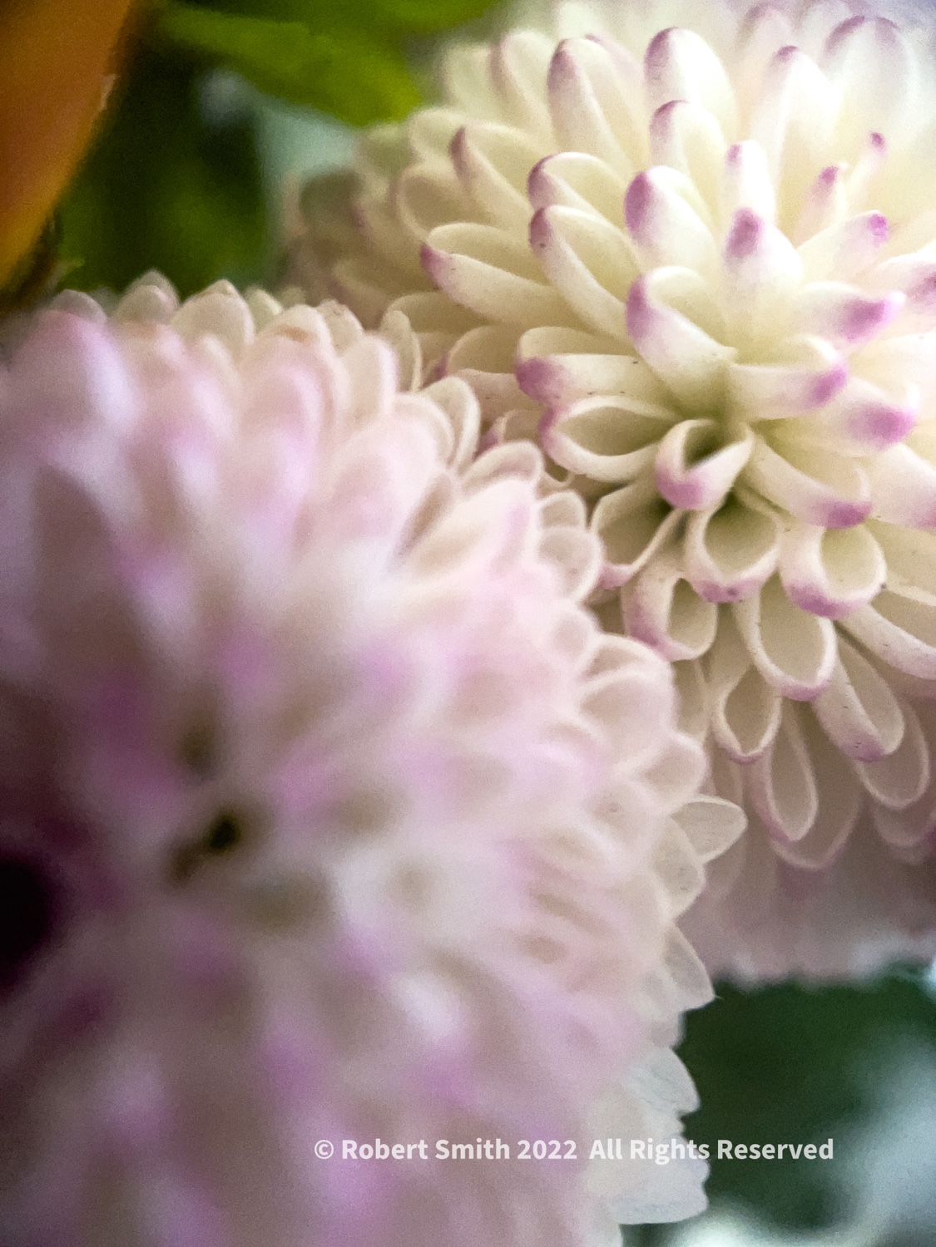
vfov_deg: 67.3
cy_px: 624
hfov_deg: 53.1
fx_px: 937
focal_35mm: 26
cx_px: 468
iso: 400
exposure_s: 1/60
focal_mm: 5.1
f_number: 1.6
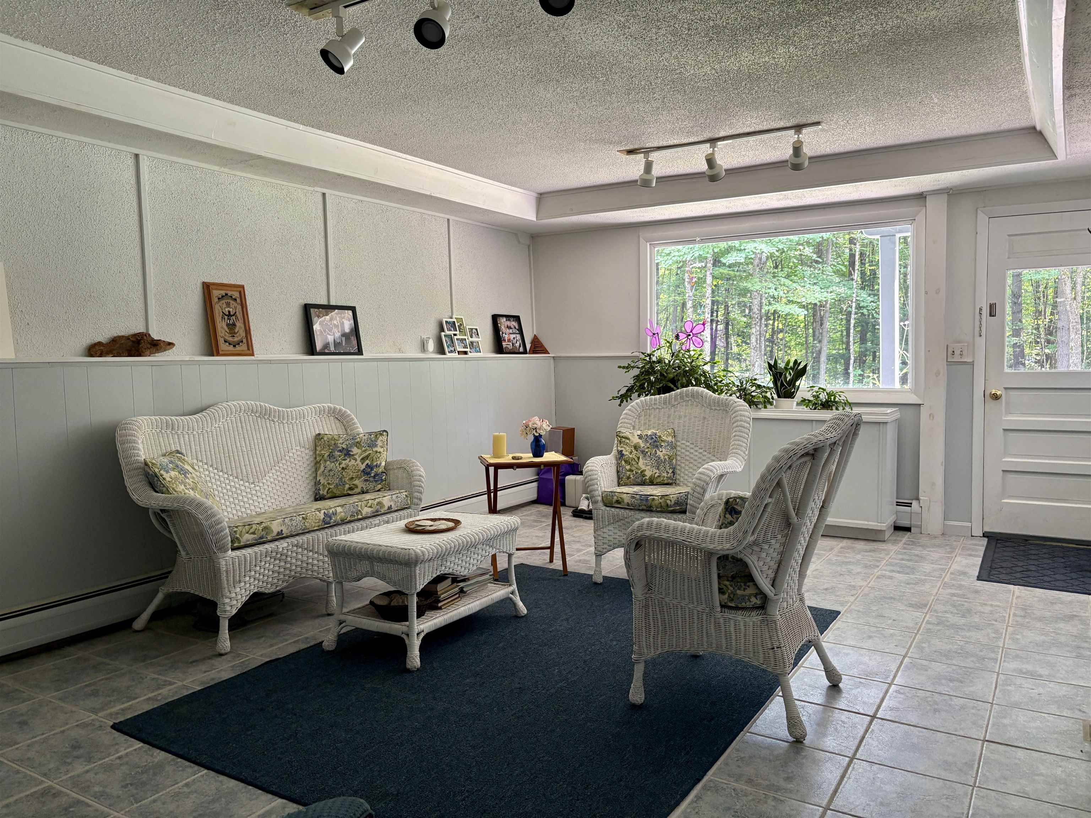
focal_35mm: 26
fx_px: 819
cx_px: 546
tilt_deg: -3.0
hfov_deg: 67.3
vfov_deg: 53.1
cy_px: 409
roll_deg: +1.3
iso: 160
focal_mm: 5.96
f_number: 1.6
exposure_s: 1/60
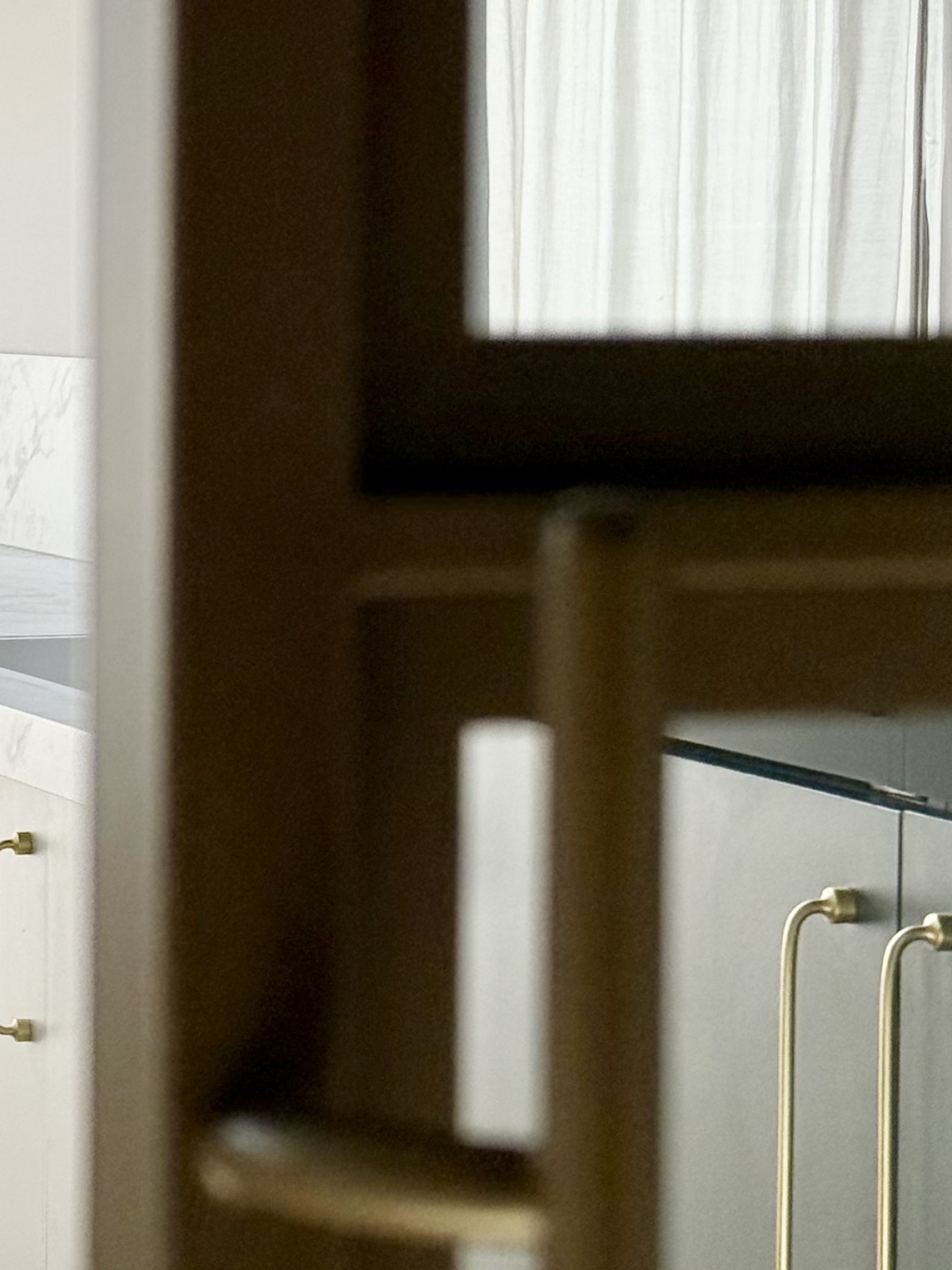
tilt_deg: -4.3
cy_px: 645
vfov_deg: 15.5
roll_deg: -0.7
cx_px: 93
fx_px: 4657
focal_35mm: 127
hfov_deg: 11.6
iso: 64
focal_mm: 6.76
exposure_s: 1/1185
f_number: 1.78
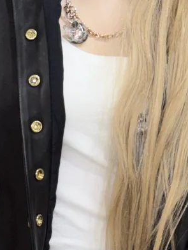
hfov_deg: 8.4
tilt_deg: -11.4
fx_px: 1274
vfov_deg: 11.0
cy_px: -51
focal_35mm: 176
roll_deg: -0.3
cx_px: 144
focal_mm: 6.76
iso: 64
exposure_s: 1/40
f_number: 1.78
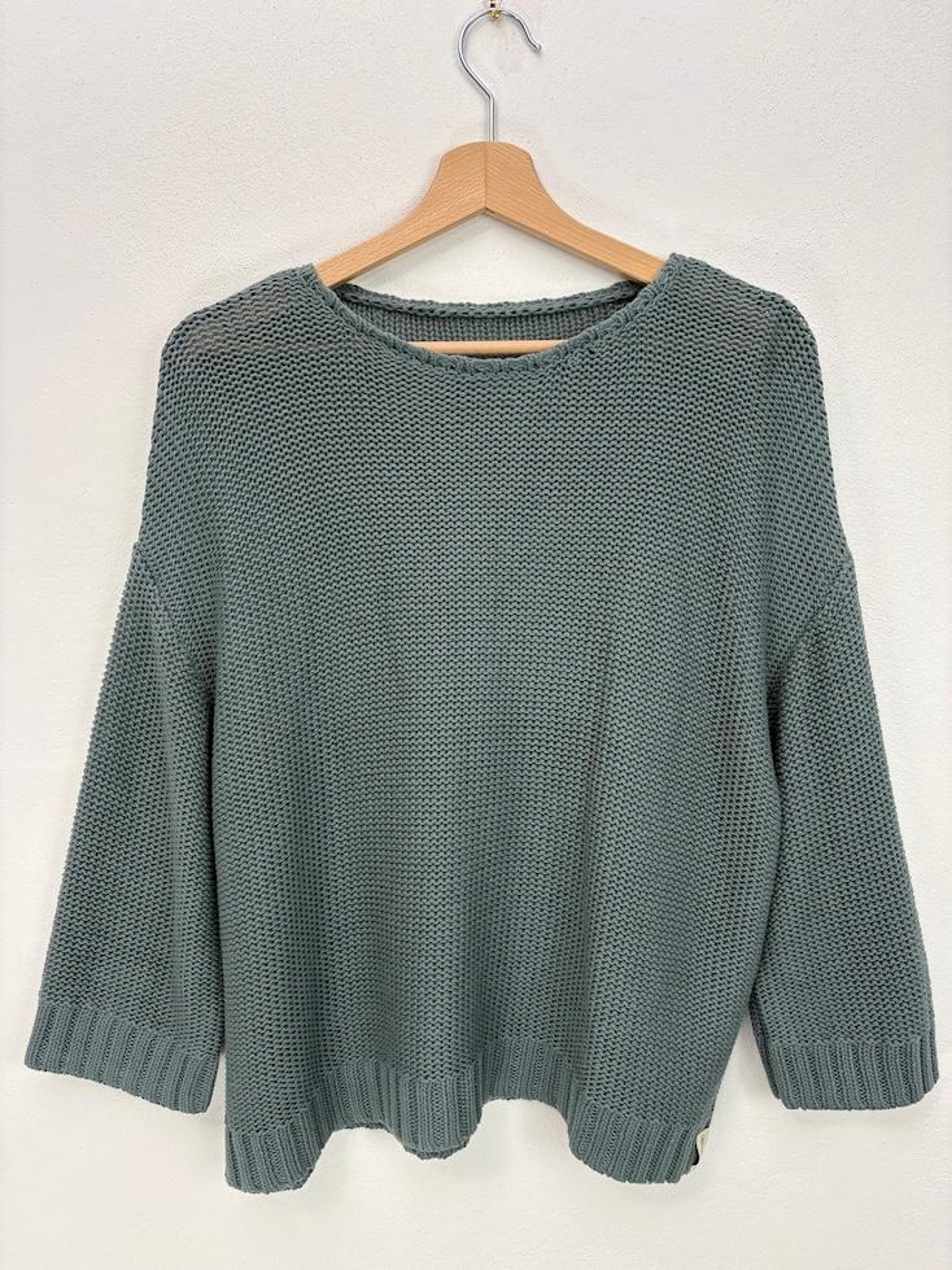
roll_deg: -1.1
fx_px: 954
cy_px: 635
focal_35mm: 26
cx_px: 476
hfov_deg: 53.1
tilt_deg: -6.3
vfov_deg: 67.3
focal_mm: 5.96
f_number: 1.6
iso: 64
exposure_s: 1/100
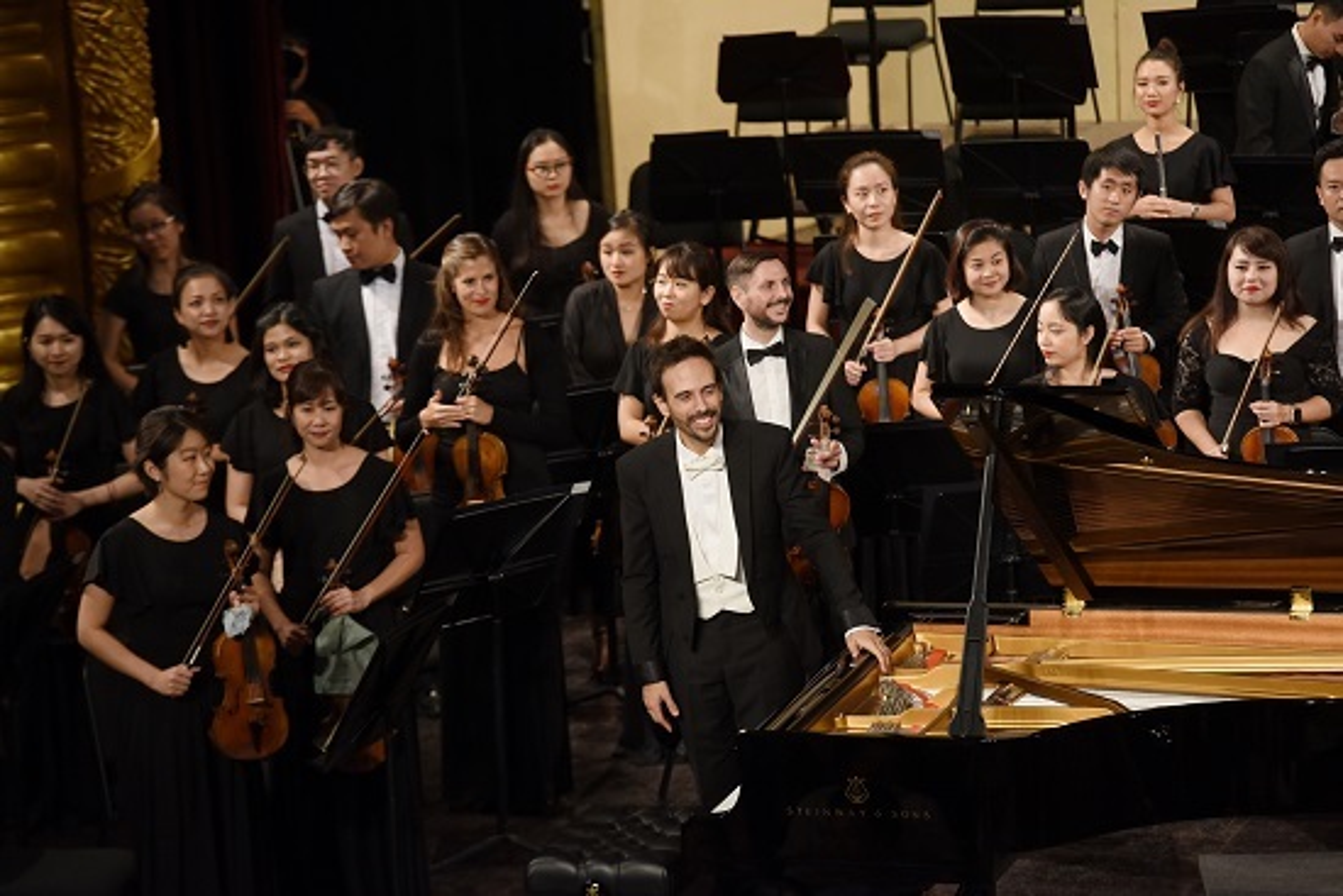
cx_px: 672
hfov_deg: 11.4
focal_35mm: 180
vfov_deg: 7.6
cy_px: 448
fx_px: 6716
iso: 1250
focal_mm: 180
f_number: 5
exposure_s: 1/125
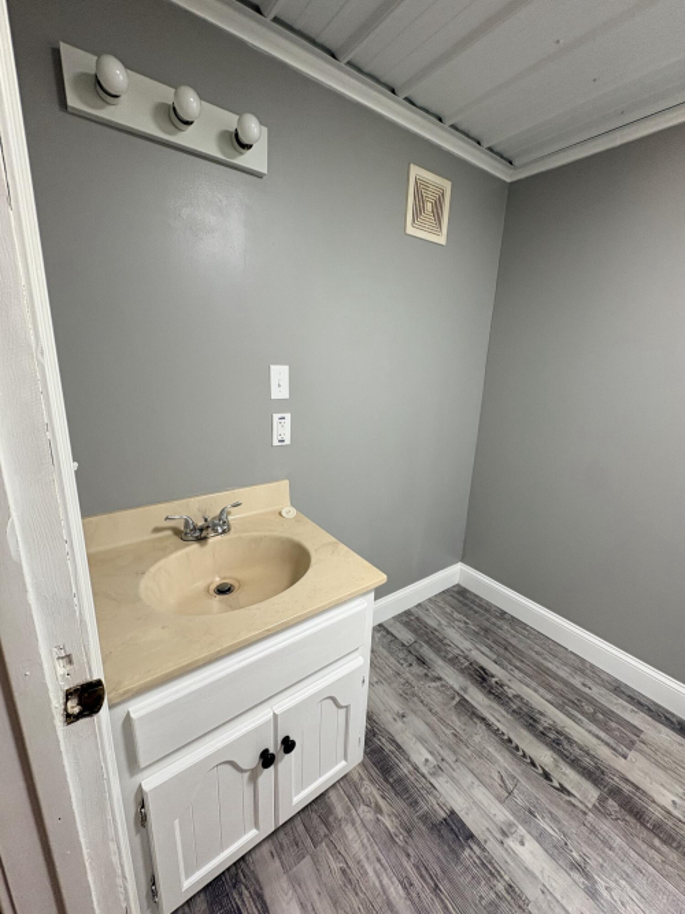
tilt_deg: -13.7
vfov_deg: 102.1
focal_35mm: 14
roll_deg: -1.8
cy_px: 457
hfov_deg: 85.7
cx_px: 342
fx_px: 370
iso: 160
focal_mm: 2.22
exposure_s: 1/60
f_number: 2.2
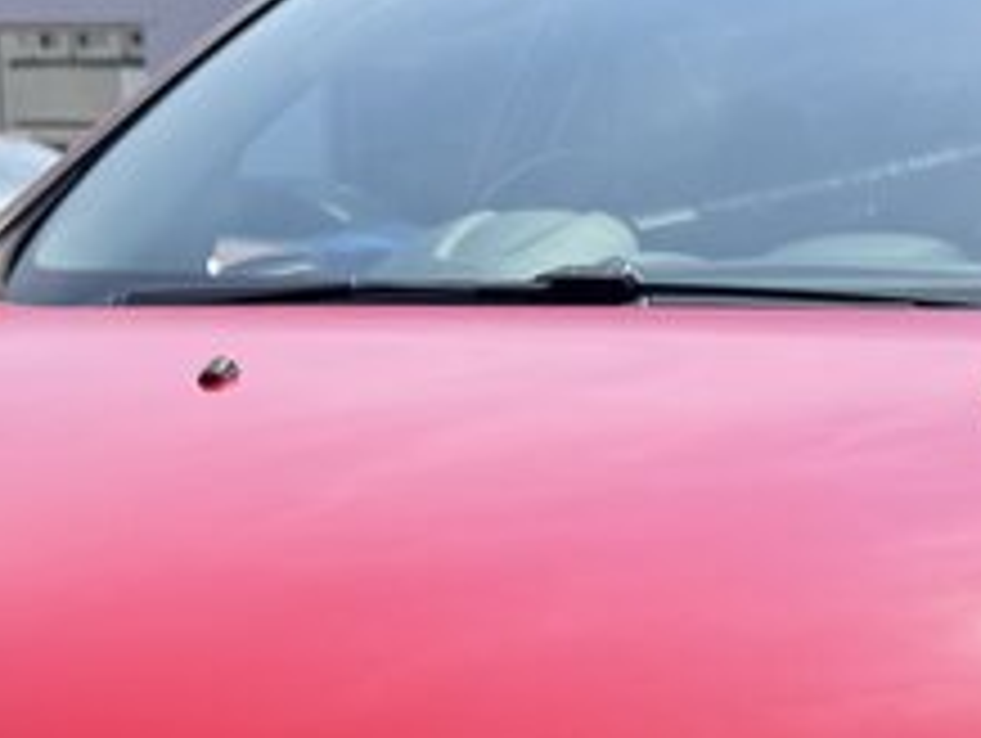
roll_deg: -1.5
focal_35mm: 88
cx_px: 716
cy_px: 1098
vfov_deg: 15.5
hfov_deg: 22.1
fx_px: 2497
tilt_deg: -19.9
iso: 80
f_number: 1.78
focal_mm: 6.76
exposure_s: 1/4167
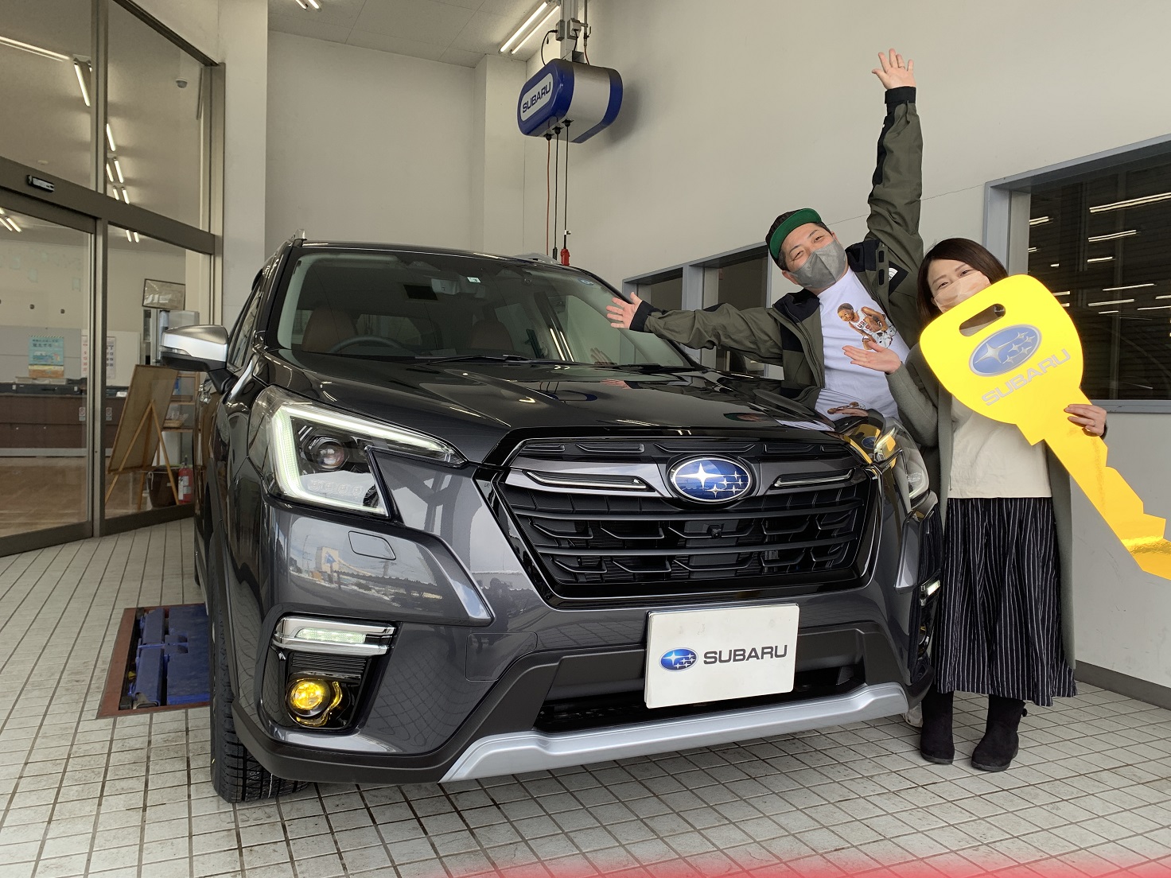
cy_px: 439
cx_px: 586
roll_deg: -0.3
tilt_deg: -2.5
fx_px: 880
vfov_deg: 53.1
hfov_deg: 67.3
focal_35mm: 26
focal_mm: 4.25
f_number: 1.8
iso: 25
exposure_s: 1/260
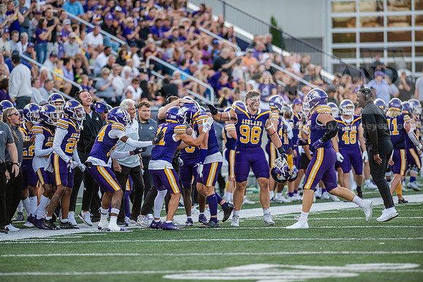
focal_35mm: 302
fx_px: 3548
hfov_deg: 6.8
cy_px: 141
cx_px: 212
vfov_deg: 4.6
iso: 800
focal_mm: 300
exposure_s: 1/1250
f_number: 3.2
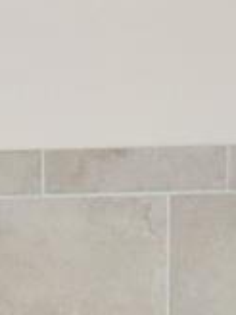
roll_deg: +0.8
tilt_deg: -13.1
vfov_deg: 8.2
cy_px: 868
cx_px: -29
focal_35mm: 212
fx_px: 1927
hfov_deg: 7.0
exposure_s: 1/120
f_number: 2.2
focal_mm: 4.15
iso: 50
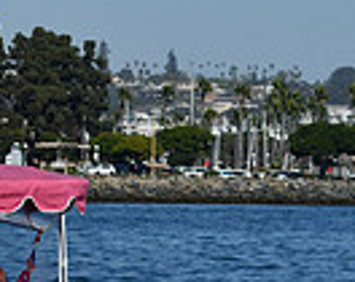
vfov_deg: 3.1
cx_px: -395
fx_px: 5200
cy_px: 157
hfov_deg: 3.9
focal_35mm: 496
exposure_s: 1/640
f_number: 9
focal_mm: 80
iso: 100
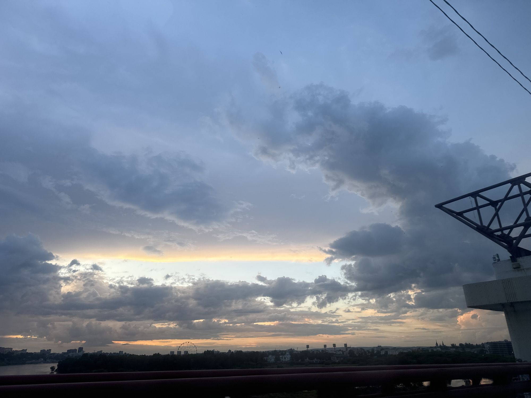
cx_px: 266
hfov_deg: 71.6
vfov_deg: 56.8
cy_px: 199
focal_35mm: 24
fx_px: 368
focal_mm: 6.76
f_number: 1.78
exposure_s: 1/154
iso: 64
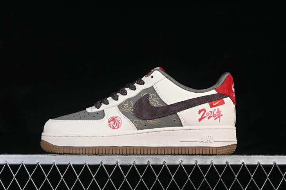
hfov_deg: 27.0
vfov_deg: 18.2
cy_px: 95
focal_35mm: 75
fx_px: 596
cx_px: 143
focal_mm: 50
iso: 160
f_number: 8
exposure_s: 1/80
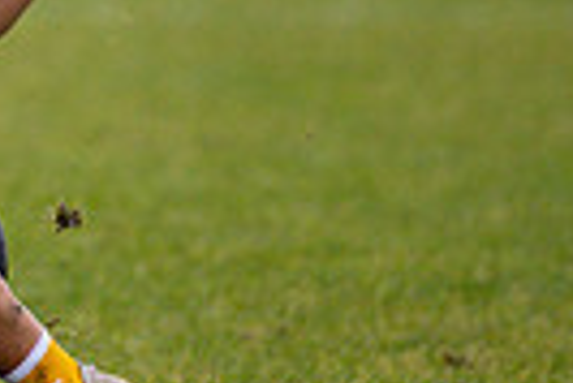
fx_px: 20794
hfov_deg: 1.6
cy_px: -170
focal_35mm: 1305
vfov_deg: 1.1
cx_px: -375
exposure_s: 1/640
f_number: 2.8
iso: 1800
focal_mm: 300
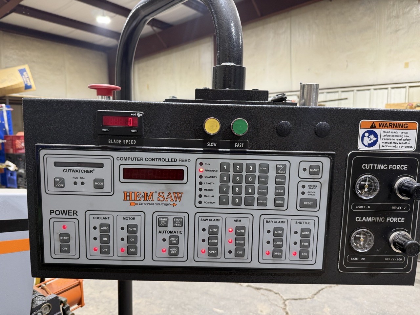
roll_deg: +1.2
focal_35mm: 24
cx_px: 210
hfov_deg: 71.6
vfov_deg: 56.8
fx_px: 291
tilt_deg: -6.2
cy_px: 158
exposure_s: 1/56
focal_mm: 6.76
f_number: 1.78
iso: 200
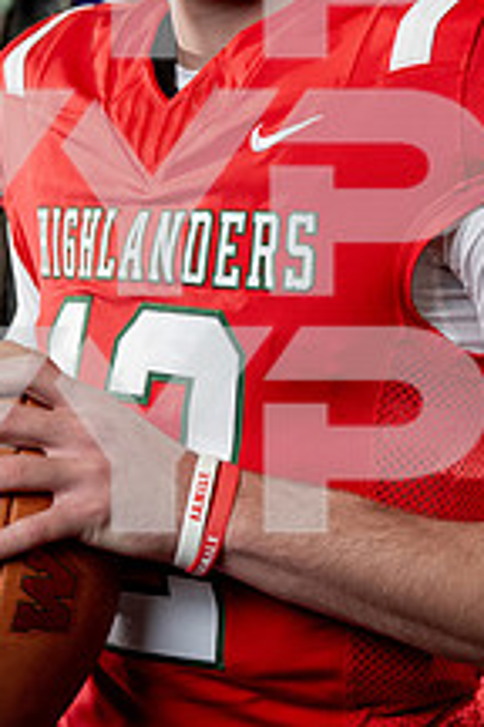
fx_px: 2097
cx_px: 232
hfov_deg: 13.2
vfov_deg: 19.5
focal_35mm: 104
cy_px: 195
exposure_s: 1/250
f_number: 4
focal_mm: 50
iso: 640
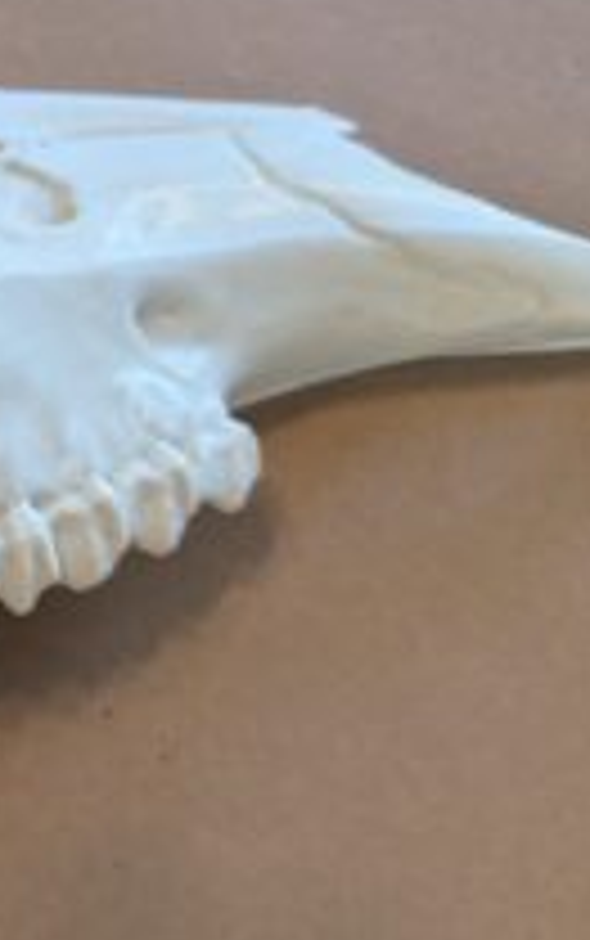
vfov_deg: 33.0
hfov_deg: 18.4
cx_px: -347
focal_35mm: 61
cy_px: 277
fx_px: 1566
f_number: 1.68
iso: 99
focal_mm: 6.9
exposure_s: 1/60
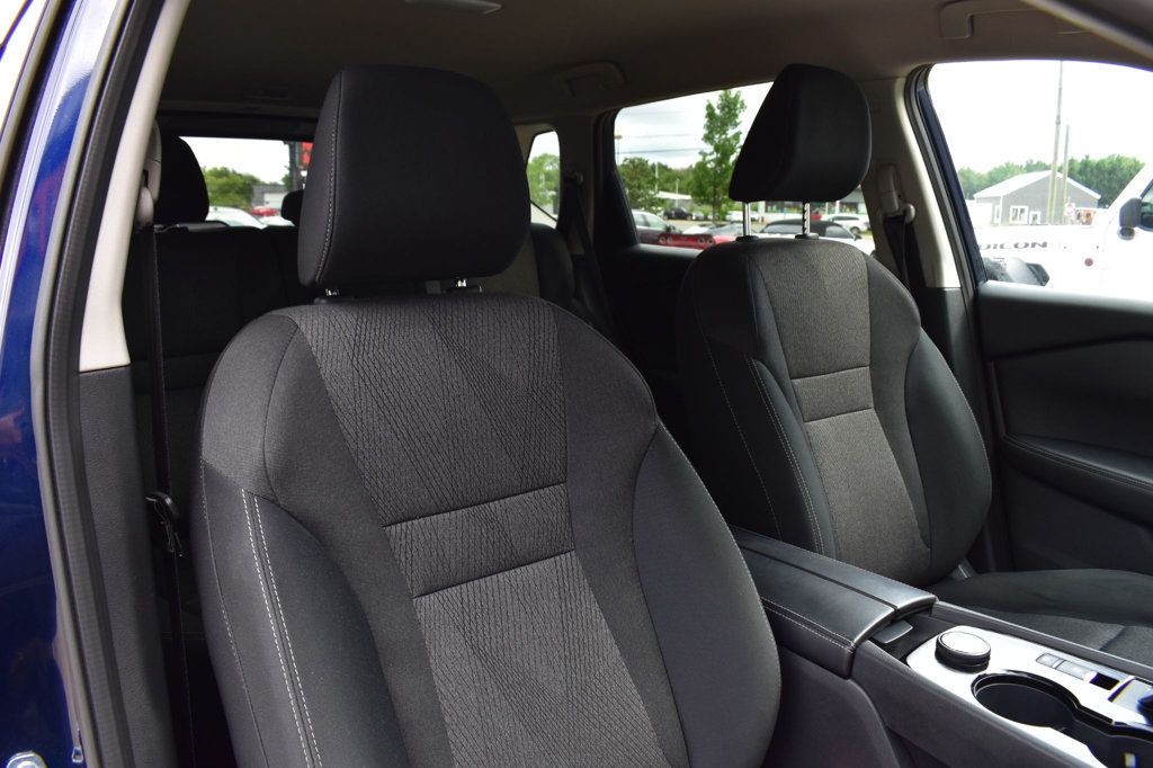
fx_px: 864
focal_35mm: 27
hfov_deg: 67.4
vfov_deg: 47.9
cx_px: 576
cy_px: 384
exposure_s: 1/60
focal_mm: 18
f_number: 8
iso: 400
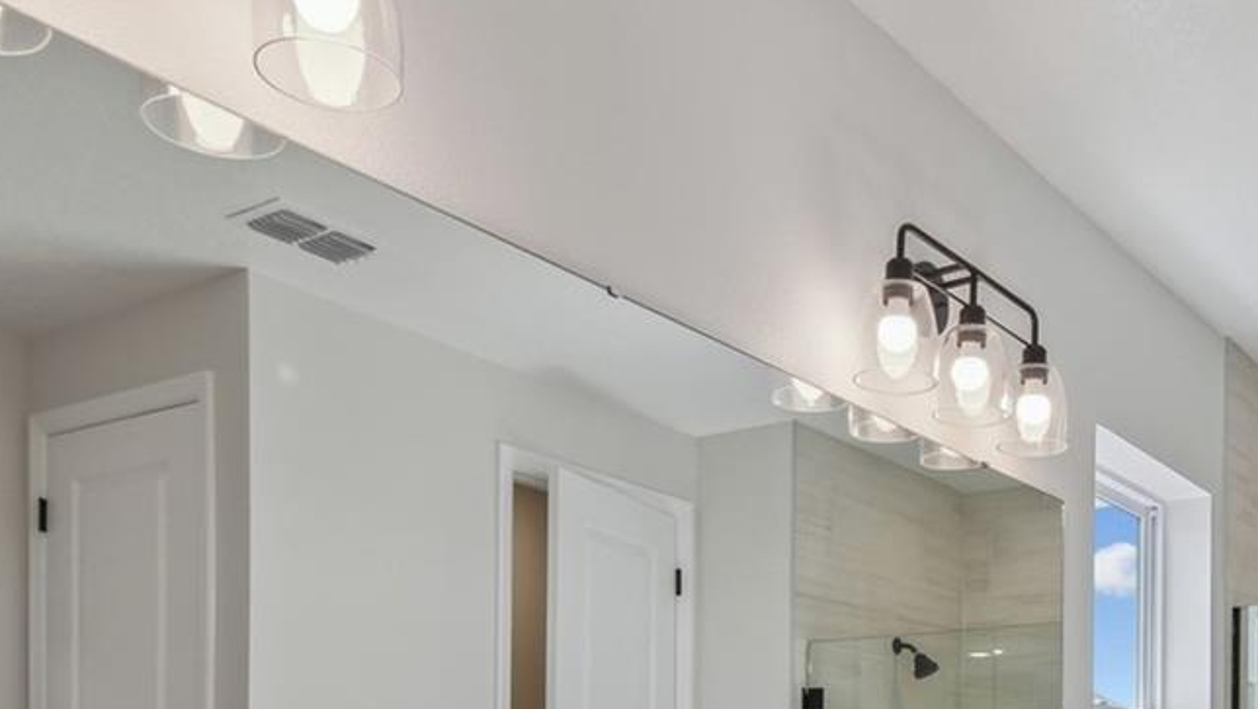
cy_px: 834
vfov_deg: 27.2
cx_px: 893
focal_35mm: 39
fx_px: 1302
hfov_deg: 50.1
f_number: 7.1
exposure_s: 1/50
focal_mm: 10
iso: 100
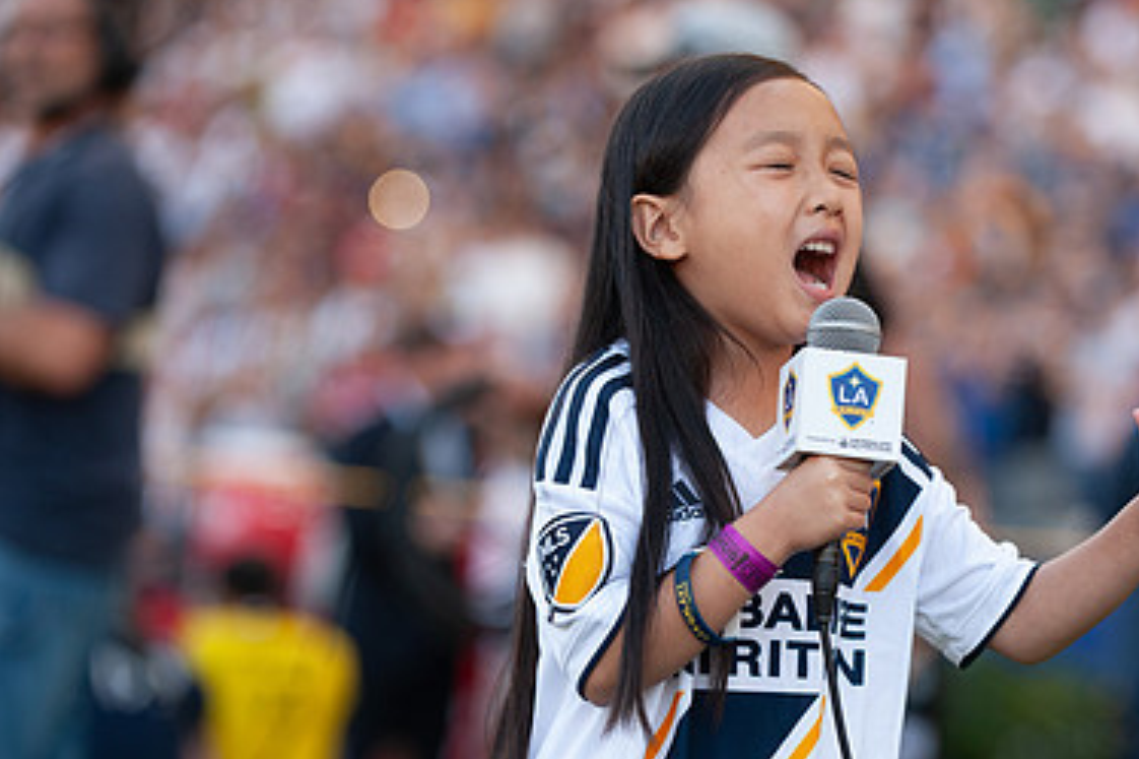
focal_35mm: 194
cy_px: 518
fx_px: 6135
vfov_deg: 7.1
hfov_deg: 10.6
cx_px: 734
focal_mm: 125
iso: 800
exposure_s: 1/1000
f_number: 2.8
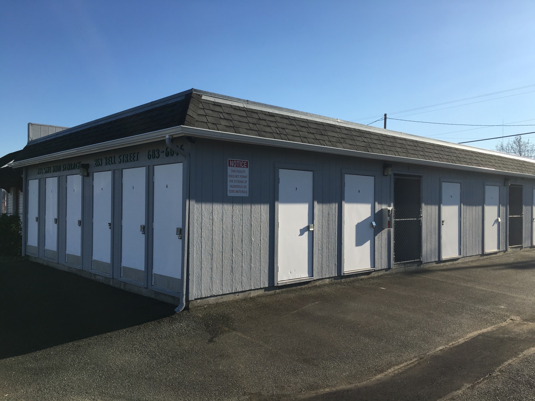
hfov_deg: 61.7
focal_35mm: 29
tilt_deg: -0.4
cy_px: 200
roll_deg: -0.9
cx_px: 268
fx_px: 448
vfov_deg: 48.2
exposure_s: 1/1538
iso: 25
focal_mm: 4.15
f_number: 2.2
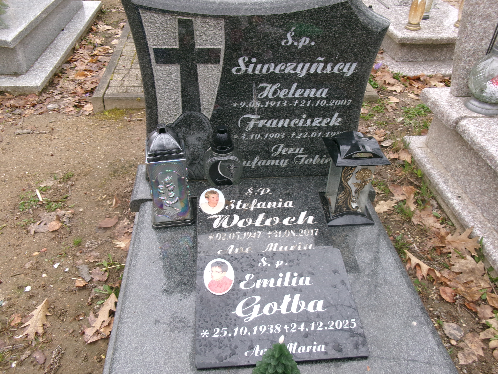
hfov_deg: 63.4
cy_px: 187
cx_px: 249
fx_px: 403
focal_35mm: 28
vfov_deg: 49.7
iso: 100
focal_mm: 5.1
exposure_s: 1/34
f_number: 3.9
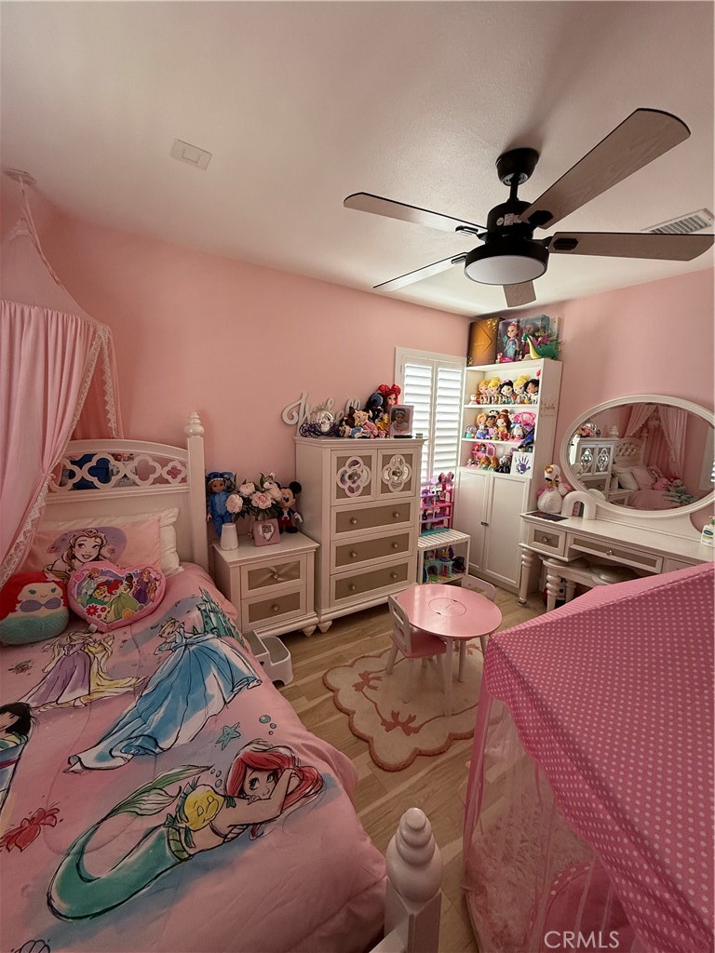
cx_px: 358
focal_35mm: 14
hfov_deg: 85.7
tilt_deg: -6.3
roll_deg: -2.8
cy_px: 476
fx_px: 386
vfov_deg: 102.1
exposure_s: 1/99
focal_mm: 2.22
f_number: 2.2
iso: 200
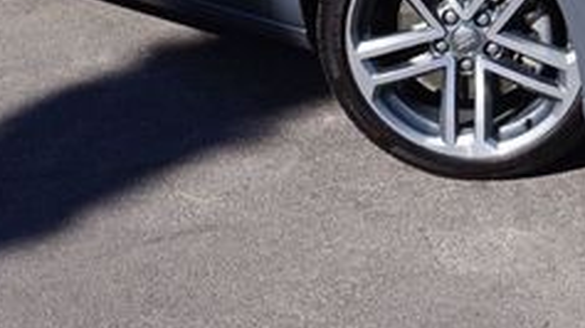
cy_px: -165
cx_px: 378
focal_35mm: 97
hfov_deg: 21.9
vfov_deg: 11.9
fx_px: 1510
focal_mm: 23
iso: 100
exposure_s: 1/80
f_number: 13
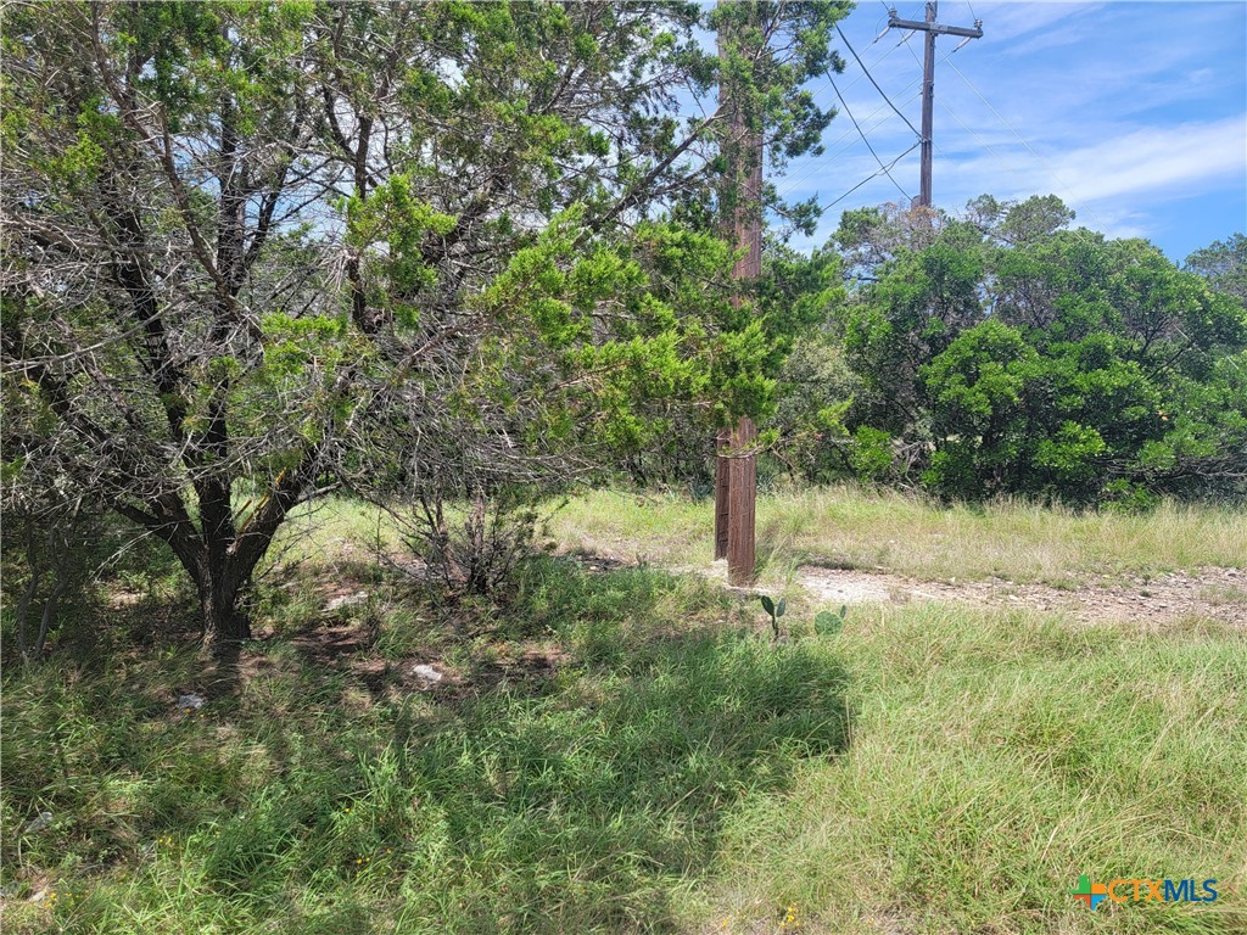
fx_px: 865
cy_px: 468
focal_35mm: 24
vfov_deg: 56.8
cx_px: 624
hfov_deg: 71.6
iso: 16
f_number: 1.8
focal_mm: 6.7
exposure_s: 1/548
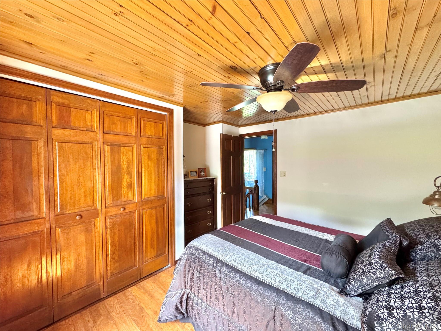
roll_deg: +0.5
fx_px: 178
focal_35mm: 14
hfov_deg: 102.1
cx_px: 220
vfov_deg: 85.7
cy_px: 166
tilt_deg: -2.2
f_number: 2.2
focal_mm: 2.22
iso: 400
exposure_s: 1/60
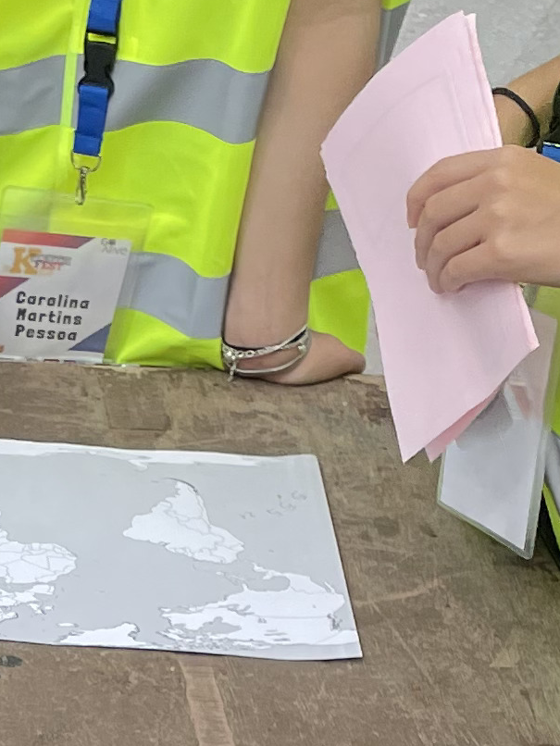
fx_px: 2803
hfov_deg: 11.0
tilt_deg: -31.7
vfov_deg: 14.7
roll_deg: -1.3
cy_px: 889
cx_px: -266
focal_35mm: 130
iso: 32
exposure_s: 1/2398
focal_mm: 4.2
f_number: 1.6
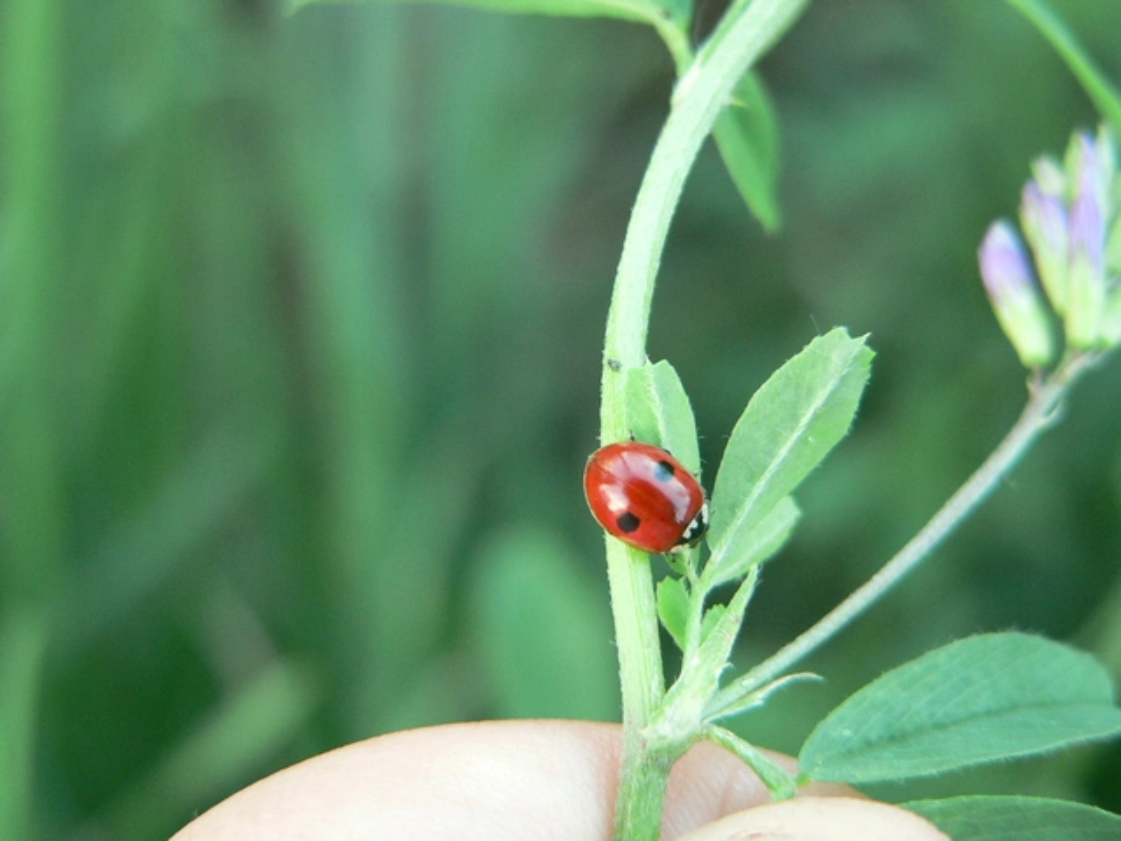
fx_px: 2720
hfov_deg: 23.3
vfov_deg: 17.6
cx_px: 560
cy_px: 420
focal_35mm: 84
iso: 200
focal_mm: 14.1
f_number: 2.8
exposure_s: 1/20
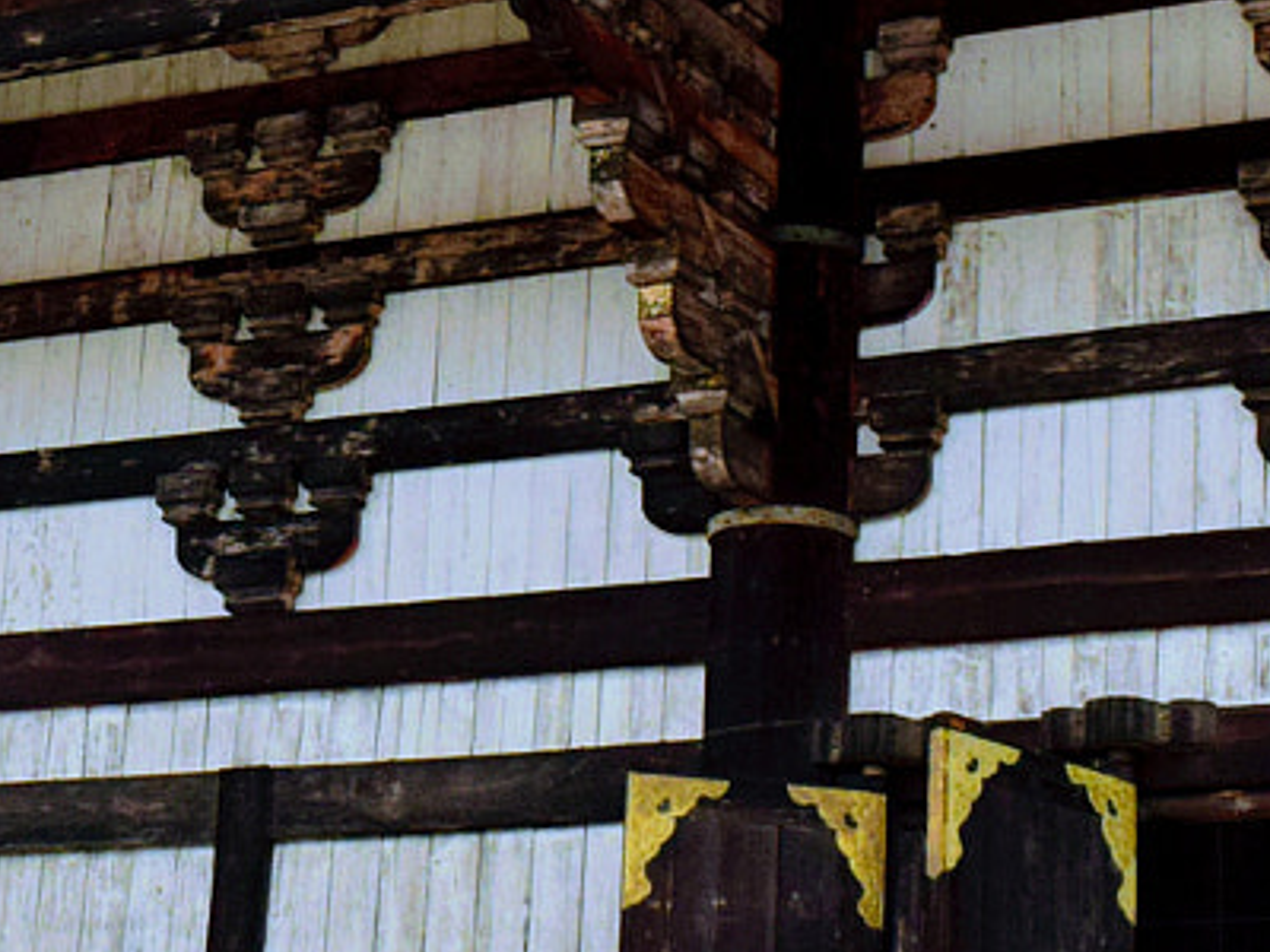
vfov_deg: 11.4
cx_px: -213
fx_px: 4659
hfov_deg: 15.0
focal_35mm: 127
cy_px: -248
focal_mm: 22
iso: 400
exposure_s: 1/250
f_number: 8
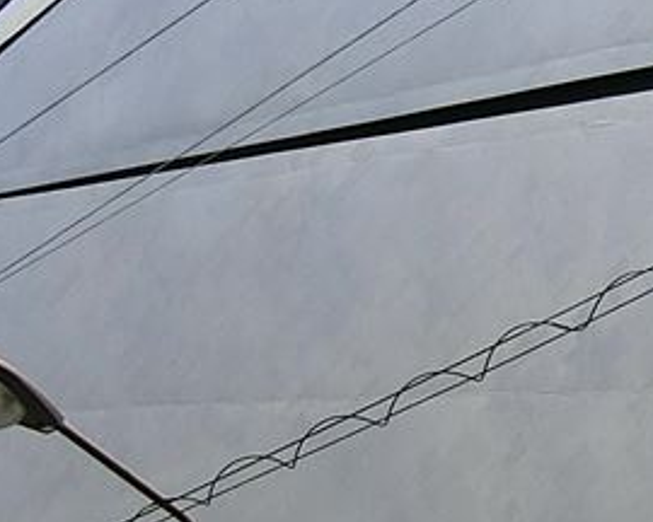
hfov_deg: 15.8
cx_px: 1033
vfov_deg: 14.0
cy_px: 317
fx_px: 2126
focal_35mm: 110
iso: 80
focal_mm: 4.06
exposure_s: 1/1000
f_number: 2.7
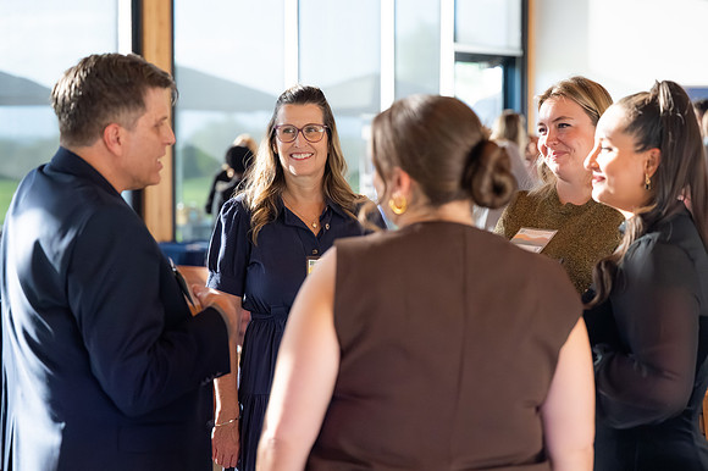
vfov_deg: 18.6
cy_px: 225
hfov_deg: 27.7
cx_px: 343
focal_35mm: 73
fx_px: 1438
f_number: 2.8
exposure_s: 1/2000
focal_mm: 70
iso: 5000
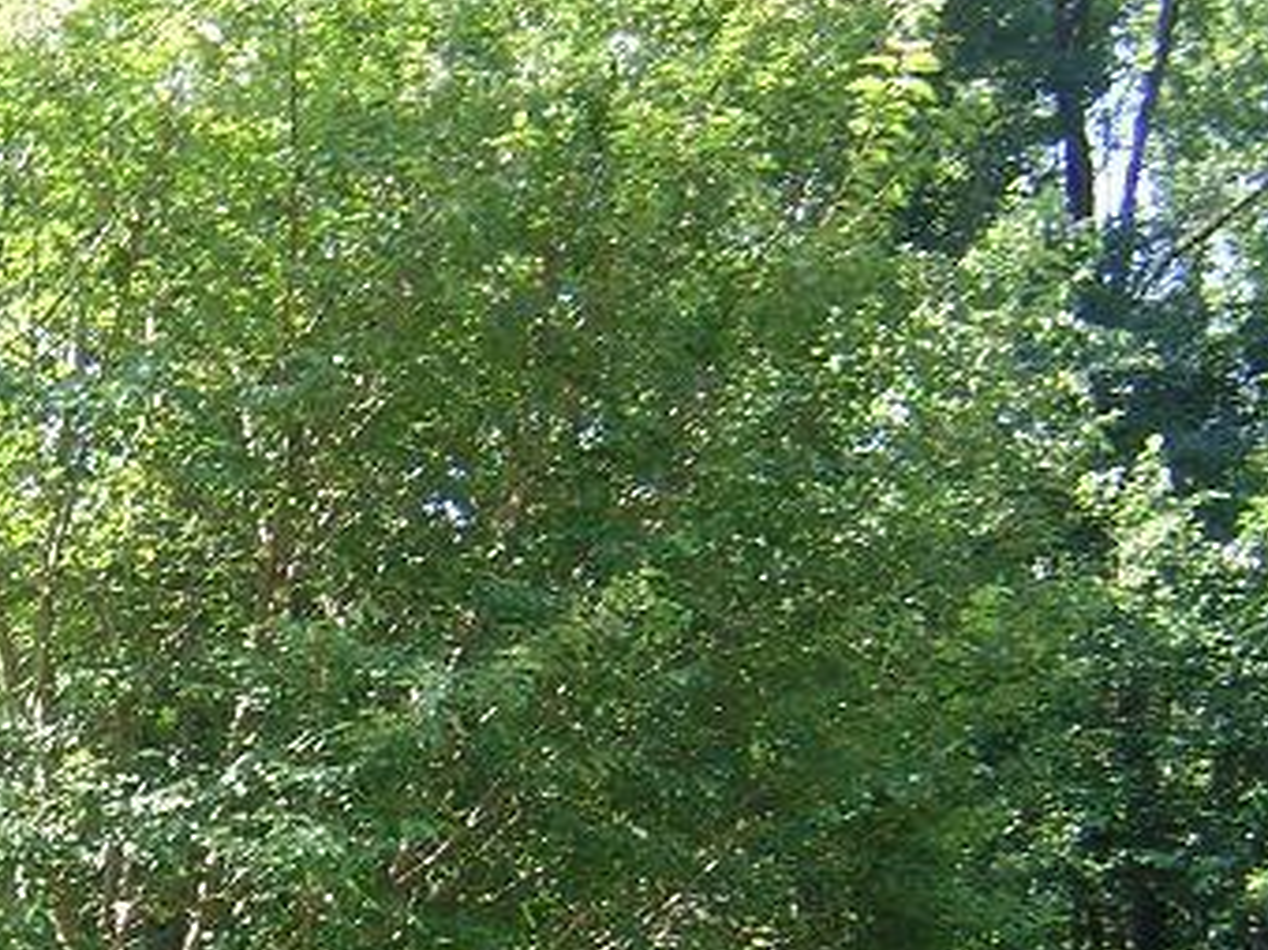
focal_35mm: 68
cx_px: 217
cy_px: 808
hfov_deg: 27.9
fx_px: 2490
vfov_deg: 21.2
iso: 100
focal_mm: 4.7
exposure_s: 1/84.9
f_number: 2.6
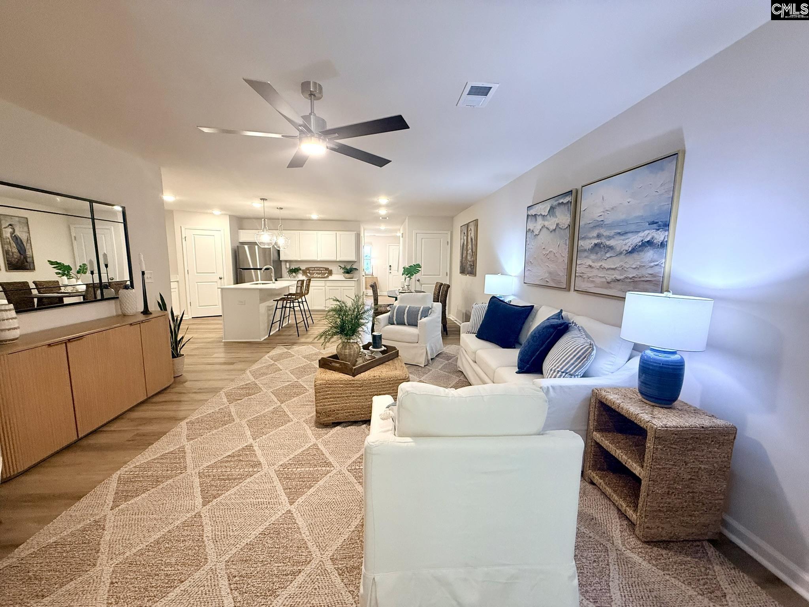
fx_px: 327
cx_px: 404
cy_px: 304
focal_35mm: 14
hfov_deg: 102.1
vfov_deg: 85.7
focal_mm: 2.22
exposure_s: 1/120
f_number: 2.2
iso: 320
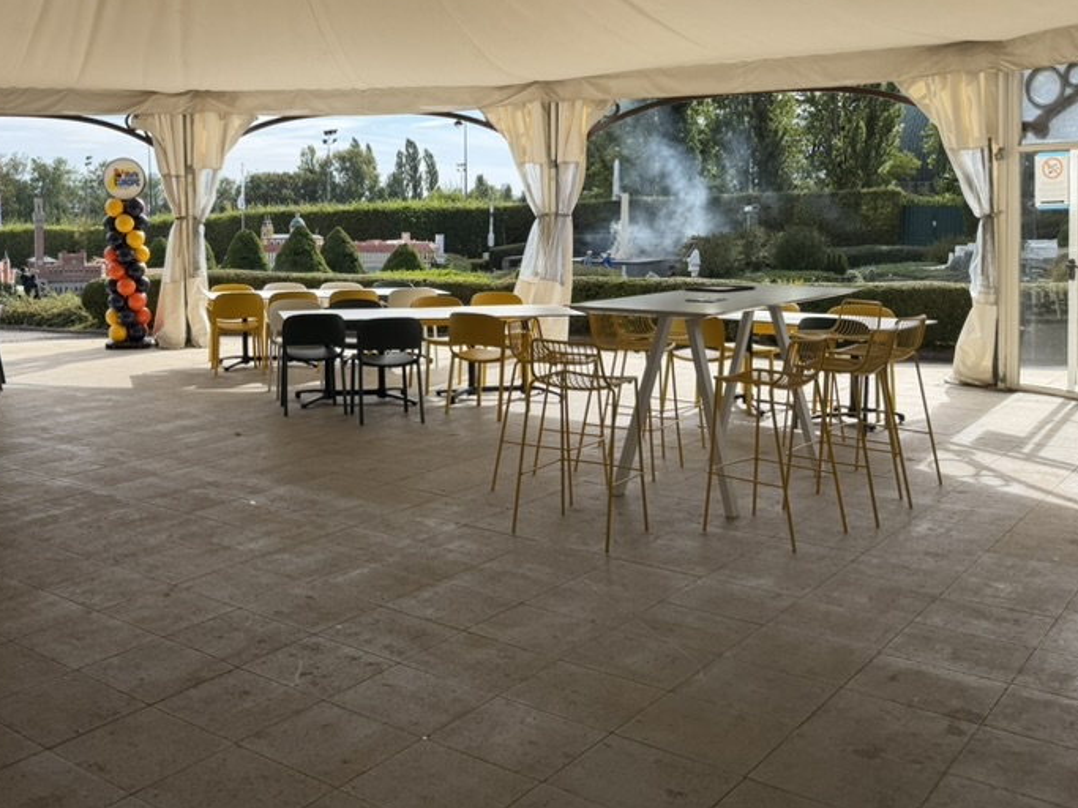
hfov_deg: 49.5
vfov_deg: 39.2
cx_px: 281
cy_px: 270
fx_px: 1121
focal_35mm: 36
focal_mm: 6.76
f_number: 1.78
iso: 100
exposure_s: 1/2611
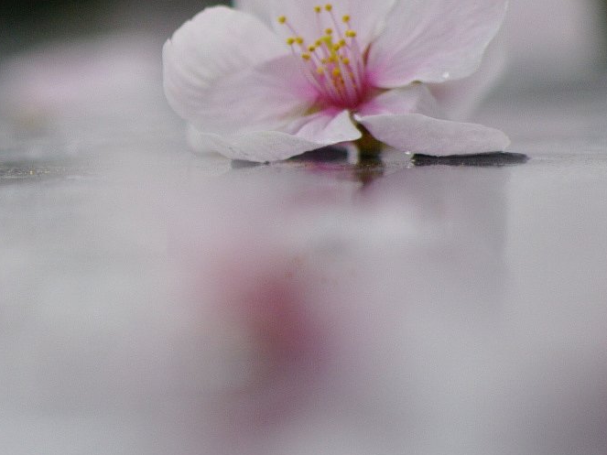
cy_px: 14
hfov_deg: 1.7
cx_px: 64
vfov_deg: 1.2
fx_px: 20863
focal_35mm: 1190
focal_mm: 300
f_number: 5.8
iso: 320
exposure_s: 1/160
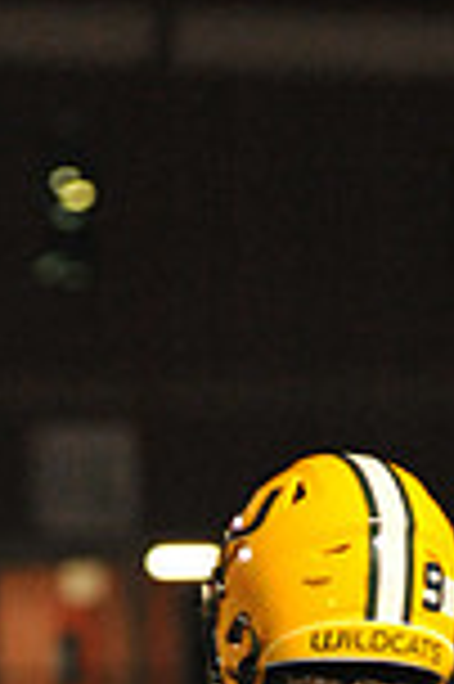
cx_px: 279
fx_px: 14465
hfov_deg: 1.8
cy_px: 1242
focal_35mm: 763
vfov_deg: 2.7
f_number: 5.6
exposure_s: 1/200
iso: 5000
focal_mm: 200
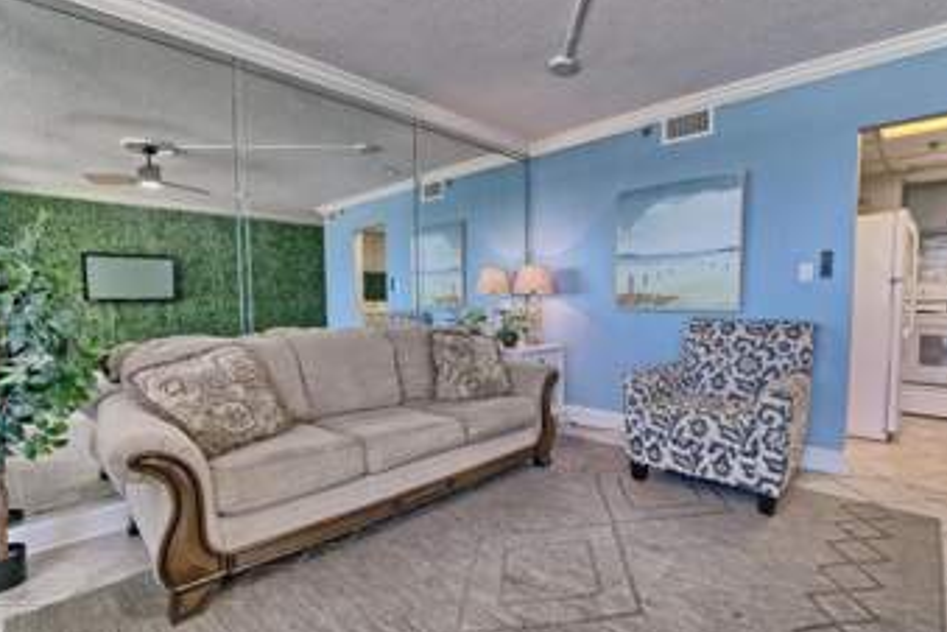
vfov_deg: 70.3
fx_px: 447
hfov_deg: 93.2
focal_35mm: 17
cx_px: 500
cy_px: 338
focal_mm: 12
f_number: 8
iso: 500
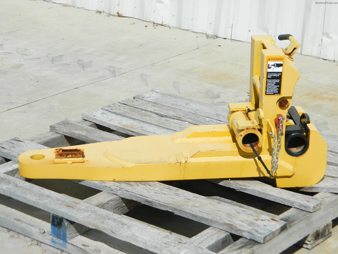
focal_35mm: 103
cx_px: 169
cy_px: 127
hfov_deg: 19.1
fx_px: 1006
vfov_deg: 14.4
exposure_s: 1/160
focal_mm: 18.6
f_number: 12.6
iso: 80
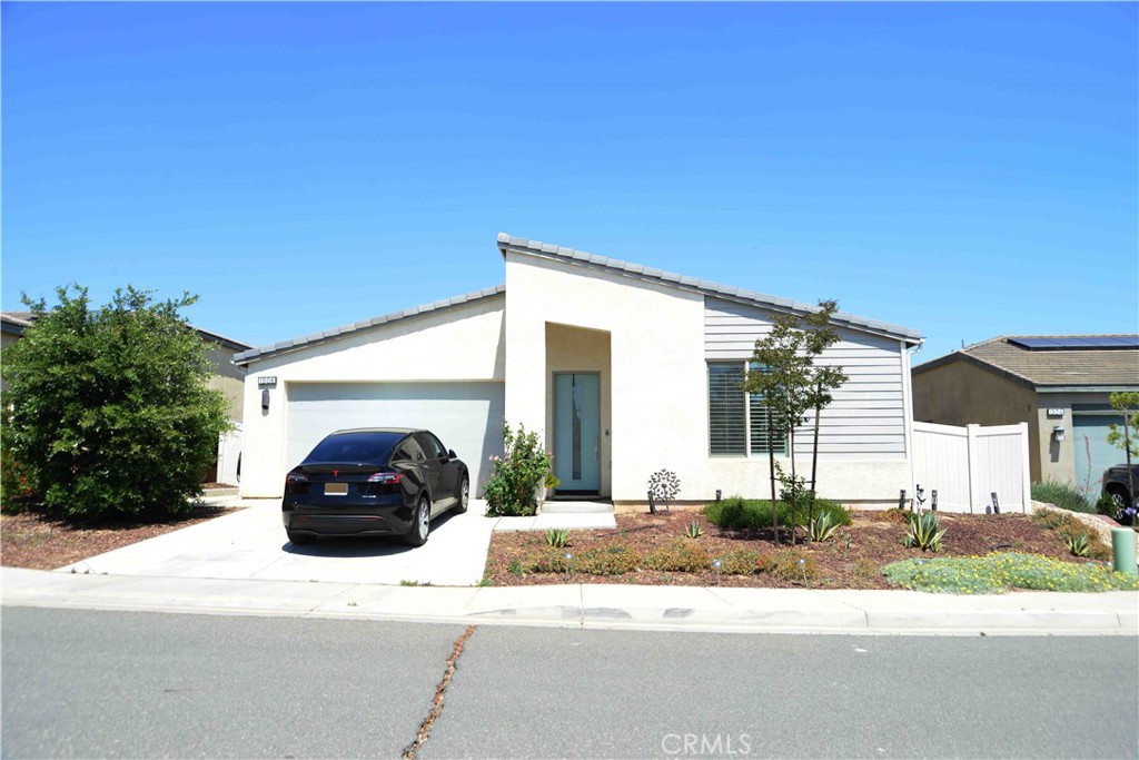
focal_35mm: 24
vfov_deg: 53.1
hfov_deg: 73.7
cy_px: 380
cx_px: 570
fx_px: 759
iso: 200
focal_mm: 24
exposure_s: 1/250
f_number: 9
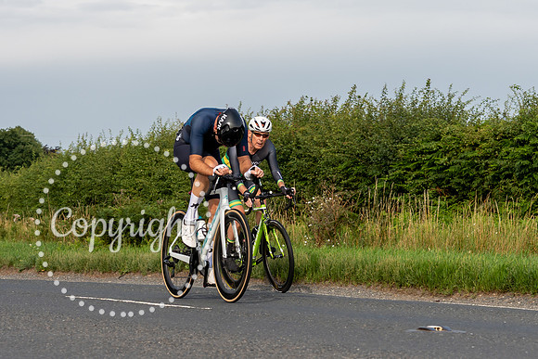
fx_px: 2005
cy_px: 165
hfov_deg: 15.3
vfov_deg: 10.2
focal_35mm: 134
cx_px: 283
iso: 160
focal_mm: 63
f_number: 5
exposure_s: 1/640
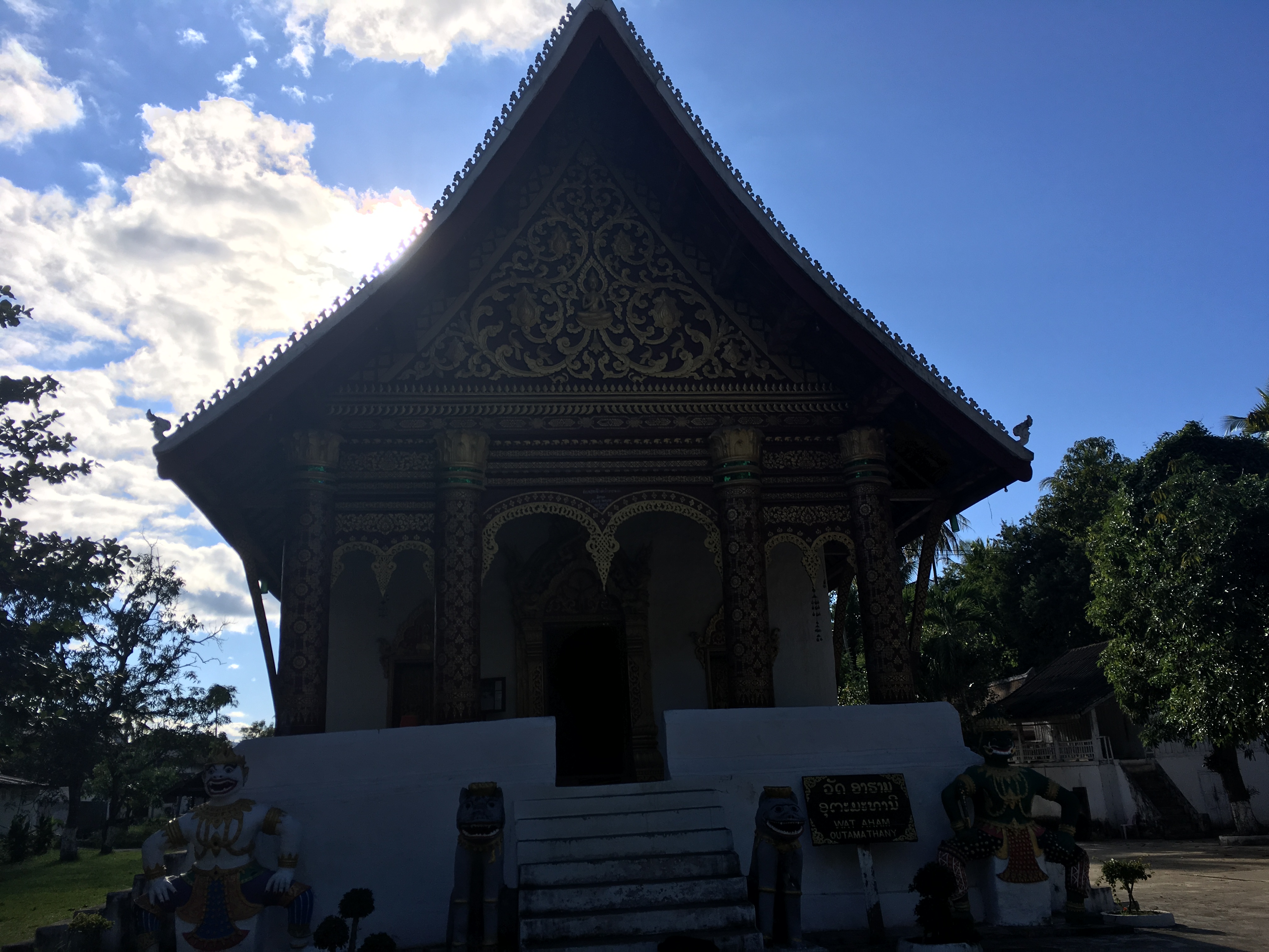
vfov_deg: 48.2
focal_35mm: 29
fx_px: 1063
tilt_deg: +17.0
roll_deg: +3.4
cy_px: 476
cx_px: 634
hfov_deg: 61.7
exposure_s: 1/2481
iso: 25
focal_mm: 4.15
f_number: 2.2
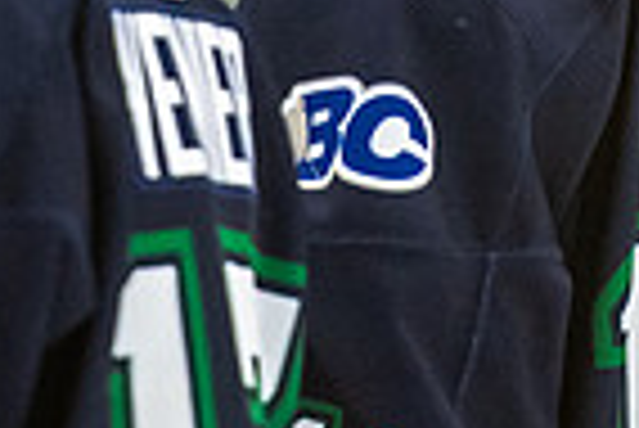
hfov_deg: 1.7
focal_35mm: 1227
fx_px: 21801
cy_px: -412
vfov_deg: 1.1
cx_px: 522
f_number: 2.8
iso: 2800
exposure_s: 1/640
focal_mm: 200
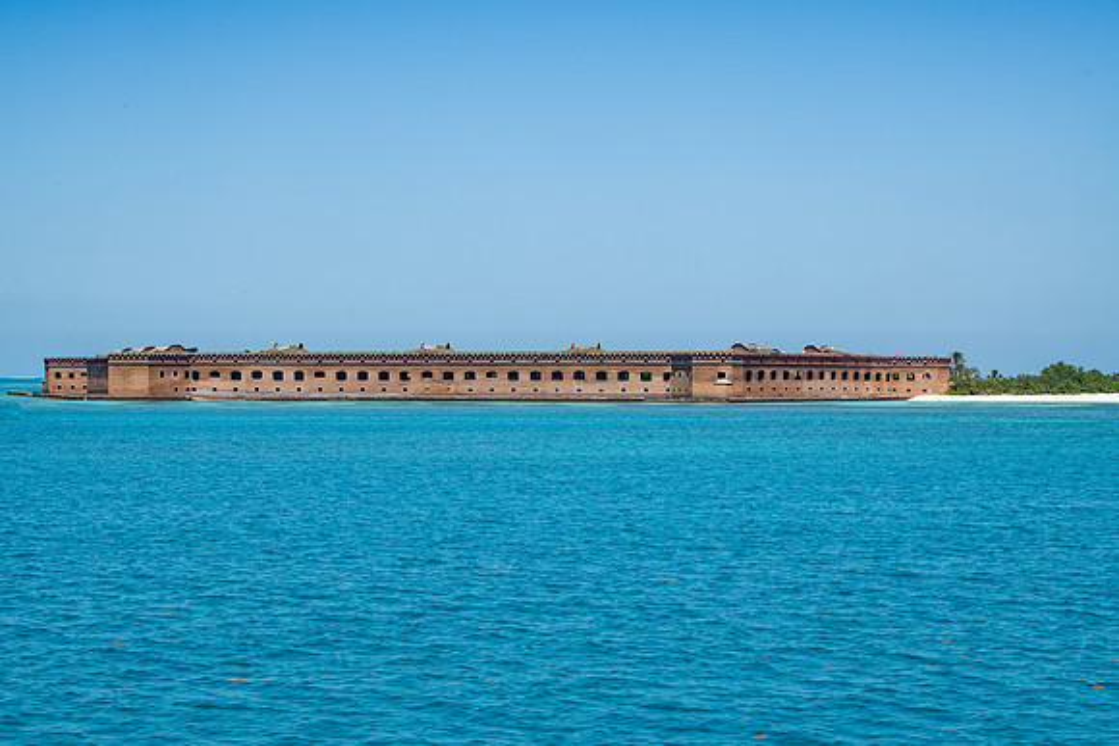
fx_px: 2185
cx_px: 560
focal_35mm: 70
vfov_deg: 19.4
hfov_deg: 28.7
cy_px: 373
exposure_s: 1/160
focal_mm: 70
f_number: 10
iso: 64
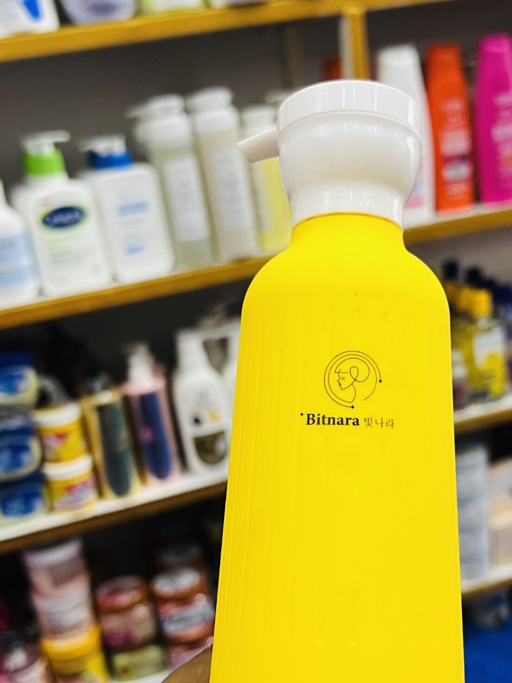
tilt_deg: -21.7
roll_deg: +7.7
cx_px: 285
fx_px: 888
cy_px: 438
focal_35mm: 45
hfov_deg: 32.1
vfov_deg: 41.7
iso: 125
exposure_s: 1/50
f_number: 1.5
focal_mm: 5.7
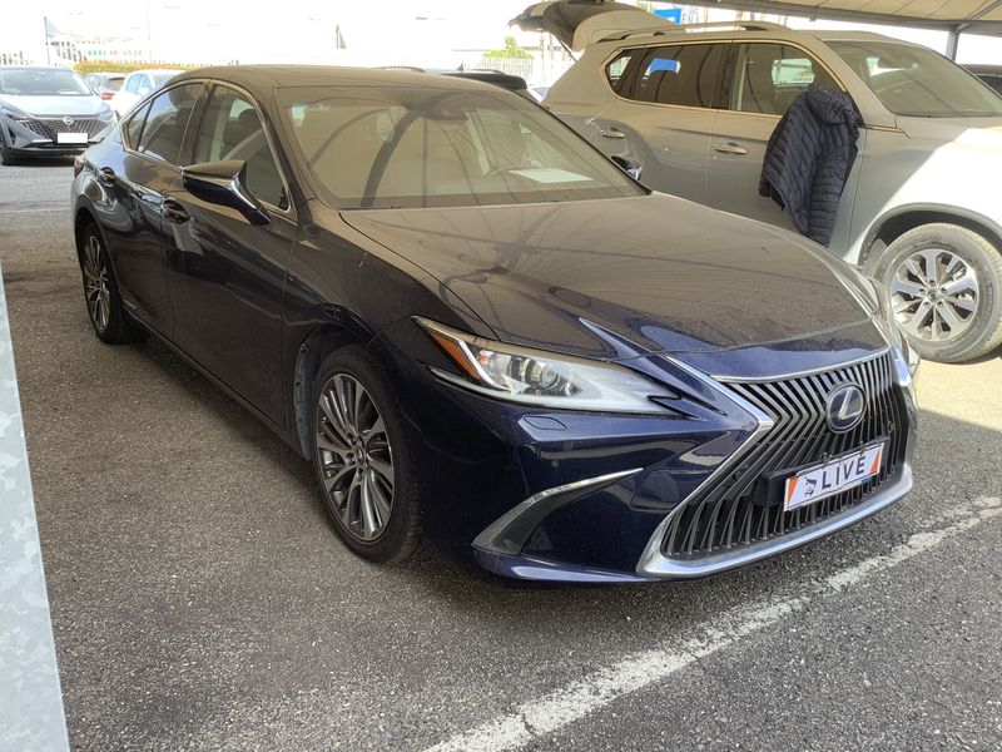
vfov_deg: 45.4
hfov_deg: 58.4
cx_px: 501
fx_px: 897
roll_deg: -1.8
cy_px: 376
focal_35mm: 31
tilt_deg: -18.4
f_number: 2.4
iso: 32
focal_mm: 3.3
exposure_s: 1/100
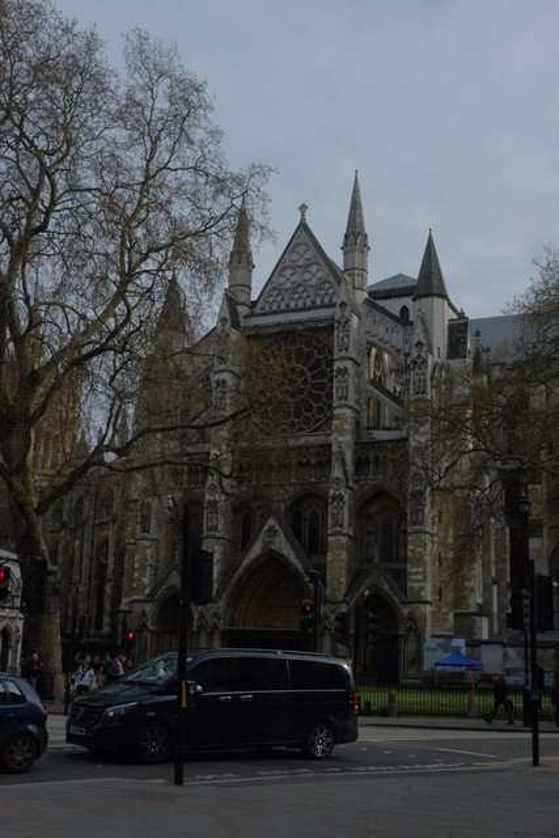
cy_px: 419
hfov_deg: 32.6
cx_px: 280
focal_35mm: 41
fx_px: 954
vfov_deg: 47.4
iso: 3200
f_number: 16
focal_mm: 27
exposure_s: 1/2200
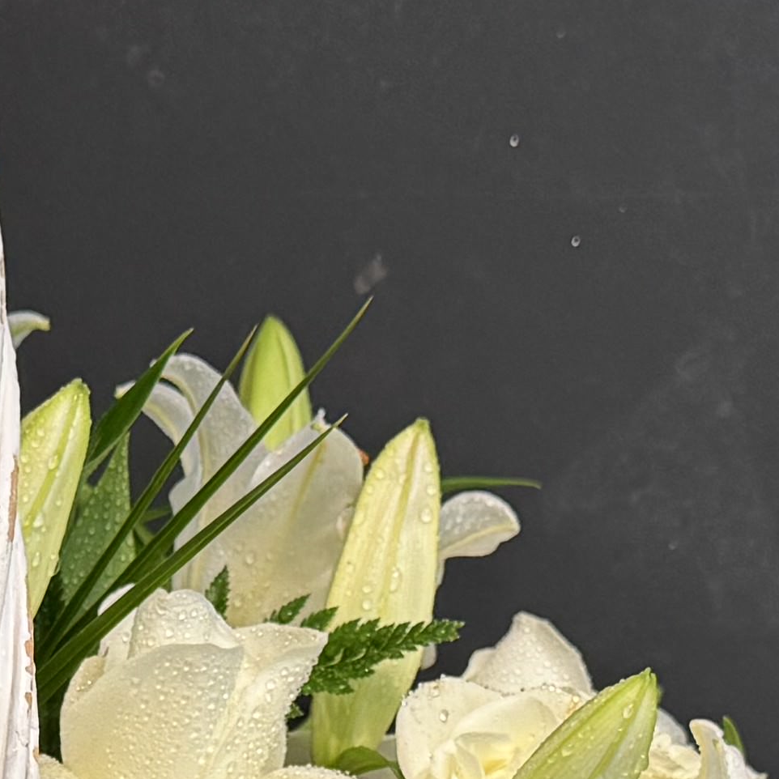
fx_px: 3208
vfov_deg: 13.0
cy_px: 1222
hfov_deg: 13.7
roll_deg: -0.8
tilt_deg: -1.7
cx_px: 51
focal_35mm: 126
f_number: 1.78
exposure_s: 1/60
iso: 160
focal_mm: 6.76
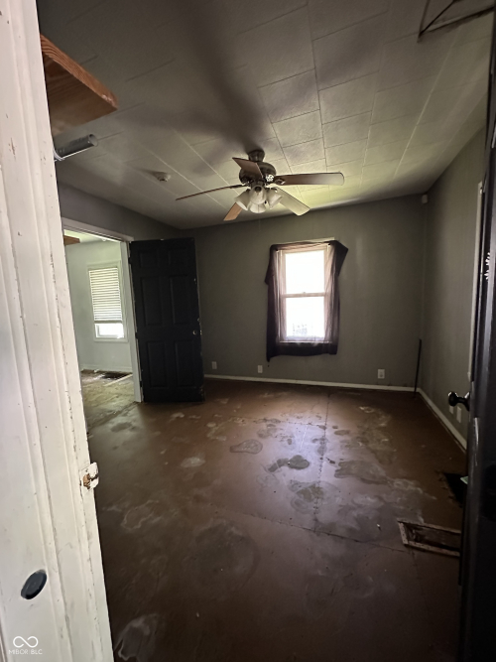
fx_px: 268
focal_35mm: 14
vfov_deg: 102.1
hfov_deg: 85.7
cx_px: 248
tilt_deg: -5.8
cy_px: 331
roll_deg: +2.1
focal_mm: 2.22
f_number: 2.2
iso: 1600
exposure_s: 1/40
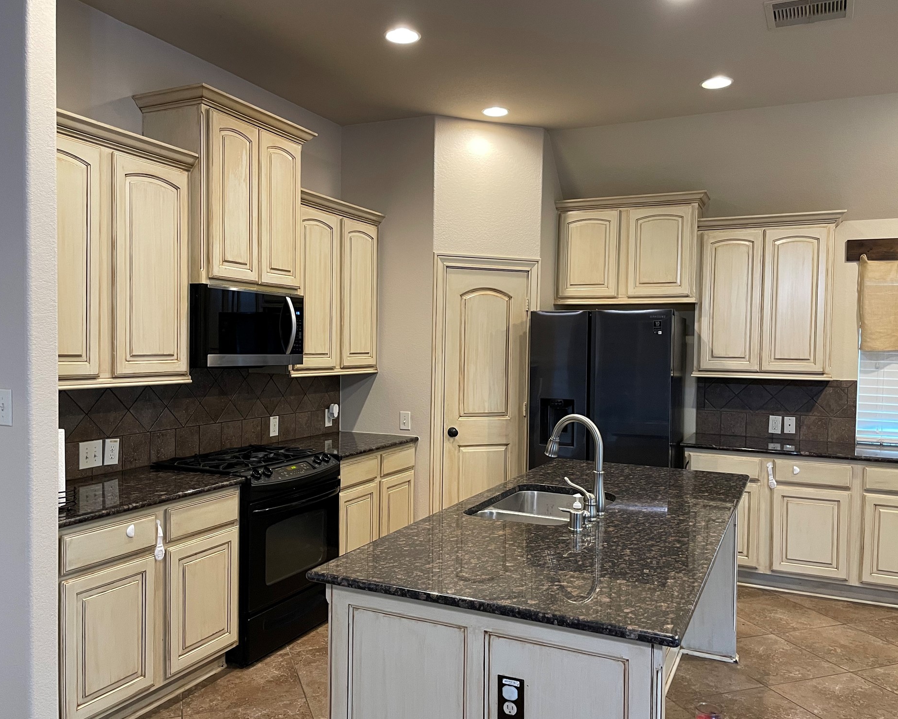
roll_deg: -0.4
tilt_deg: -1.5
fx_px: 744
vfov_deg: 51.5
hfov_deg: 62.2
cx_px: 446
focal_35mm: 28
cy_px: 364
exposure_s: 1/60
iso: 250
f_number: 1.6
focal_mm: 4.2
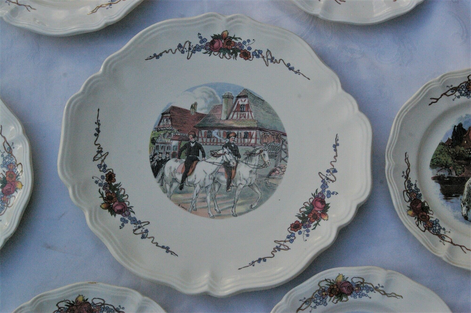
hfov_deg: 49.6
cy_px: 156
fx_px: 510
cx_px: 236
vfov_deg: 34.2
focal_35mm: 39
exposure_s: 1/750
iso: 1600
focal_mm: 26
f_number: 8
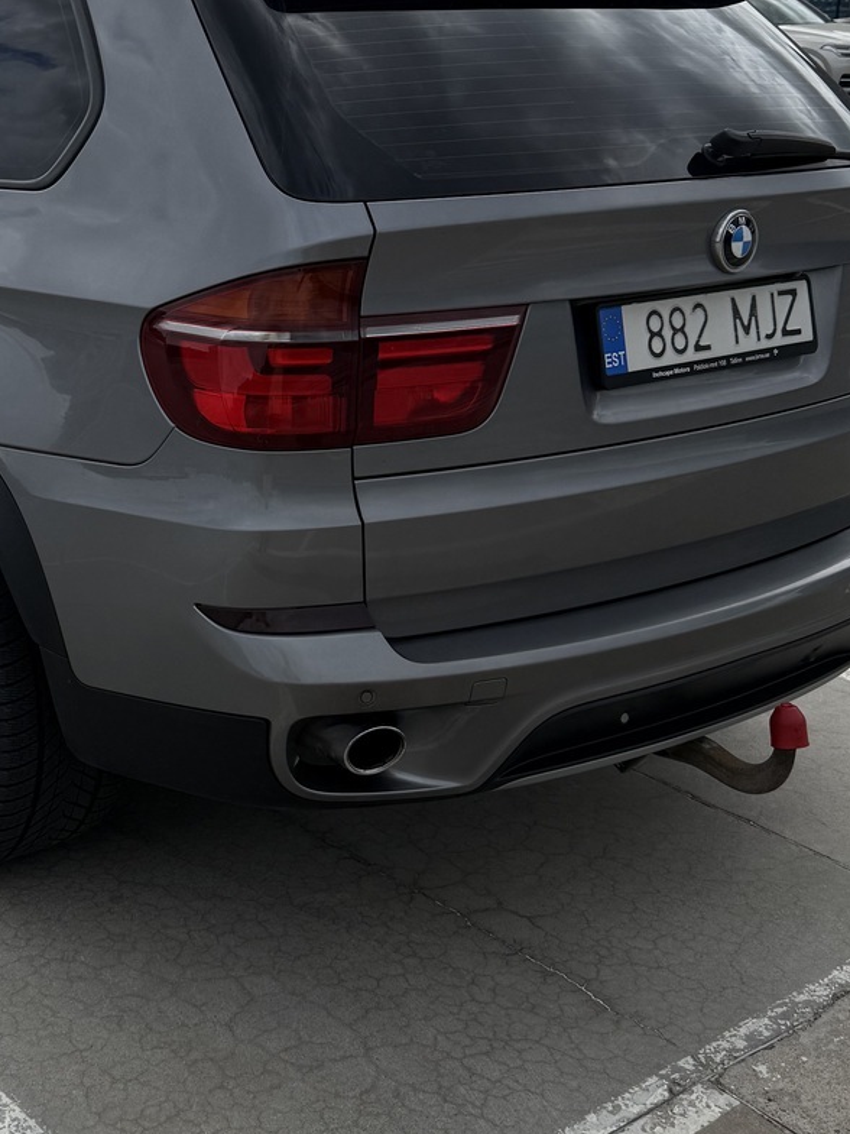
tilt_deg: -15.6
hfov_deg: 29.0
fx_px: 1604
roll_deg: -0.1
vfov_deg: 38.8
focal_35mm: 49
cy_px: 457
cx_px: 162
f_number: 1.78
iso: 80
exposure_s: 1/10309
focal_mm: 6.76
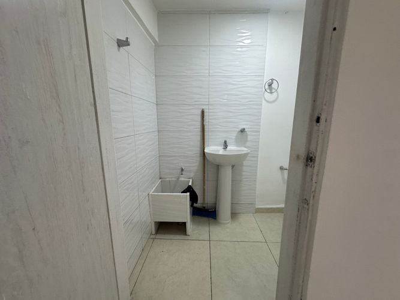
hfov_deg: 102.1
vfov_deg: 85.7
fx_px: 162
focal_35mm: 14
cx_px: 200
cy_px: 150
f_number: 2.2
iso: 125
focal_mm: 2.22
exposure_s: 1/120
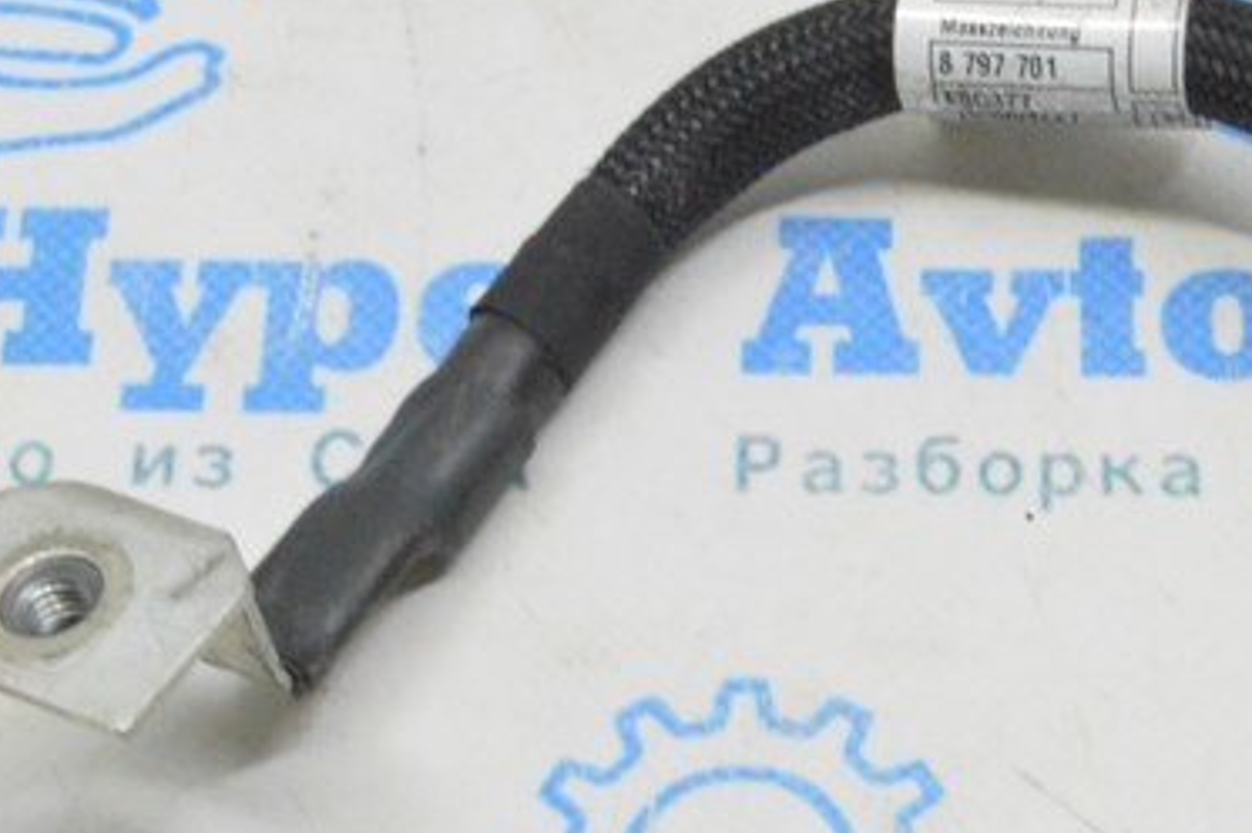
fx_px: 4864
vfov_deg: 9.8
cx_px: 970
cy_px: 291
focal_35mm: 140
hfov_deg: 14.6
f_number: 20
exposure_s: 1/20
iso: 6400
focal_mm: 34
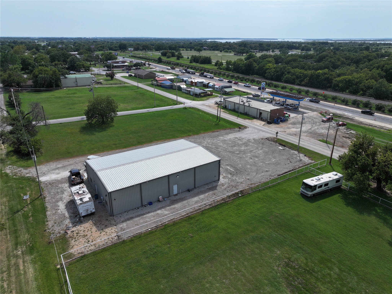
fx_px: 272
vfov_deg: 56.8
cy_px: 147
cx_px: 196
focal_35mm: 24
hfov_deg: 71.6
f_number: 2.8
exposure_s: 1/3200
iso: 140
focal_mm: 12.29
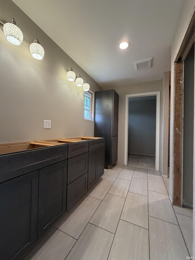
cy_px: 130
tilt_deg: +0.8
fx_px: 105
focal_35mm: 14
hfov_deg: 85.7
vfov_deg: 102.1
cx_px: 98
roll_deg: -1.0
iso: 320
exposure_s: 1/120
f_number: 2.2
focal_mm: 2.22
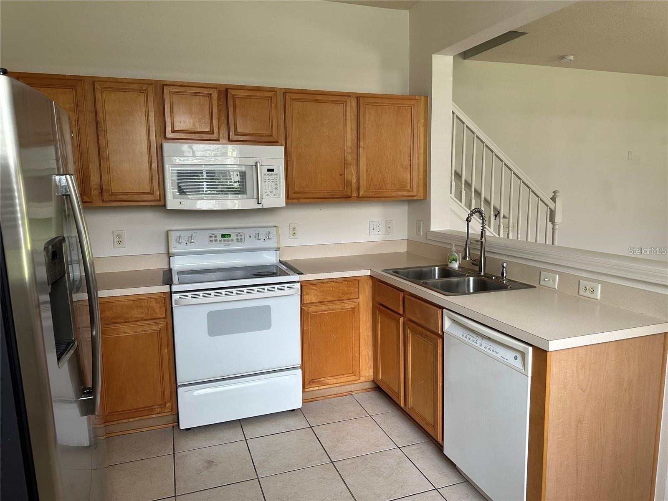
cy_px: 250
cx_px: 334
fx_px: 463
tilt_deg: -7.7
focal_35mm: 24
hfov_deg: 71.6
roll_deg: +0.3
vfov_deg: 56.8
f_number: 1.78
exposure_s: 1/121
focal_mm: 6.86
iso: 125
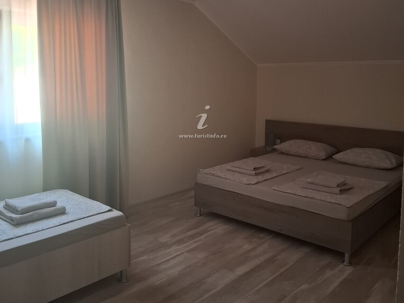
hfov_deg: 58.4
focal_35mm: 31
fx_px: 362
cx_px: 203
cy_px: 121
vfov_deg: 45.2
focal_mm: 5.54
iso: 320
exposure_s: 1/33
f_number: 1.8
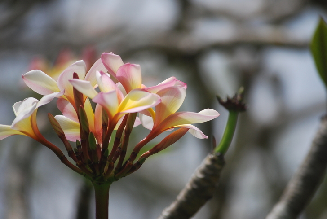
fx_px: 2625
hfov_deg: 7.1
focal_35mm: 289
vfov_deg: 4.8
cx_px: 171
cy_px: 109
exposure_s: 1/1250
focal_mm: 175
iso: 200
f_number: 5.6
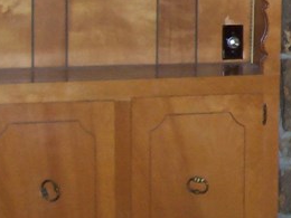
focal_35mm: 146
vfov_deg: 10.1
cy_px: -4
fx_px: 1227
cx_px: 539
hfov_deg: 12.3
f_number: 2.8
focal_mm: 5.6
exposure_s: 1/60
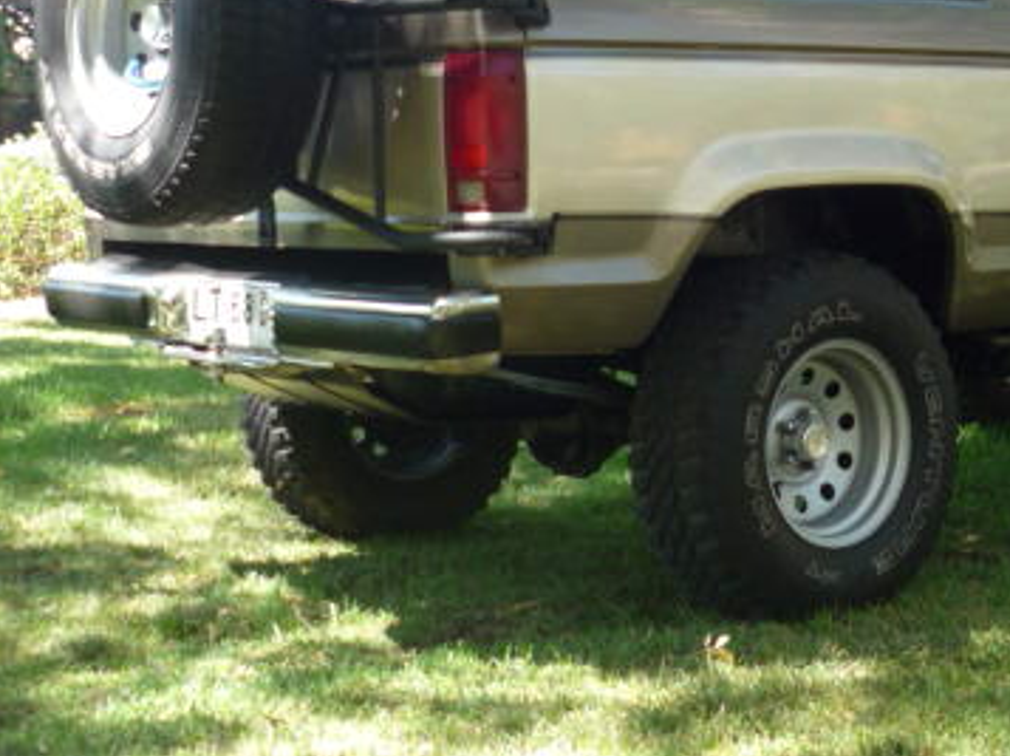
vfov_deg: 20.8
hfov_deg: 27.5
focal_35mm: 70
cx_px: 719
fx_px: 2040
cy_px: 190
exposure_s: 1/125
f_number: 2.8
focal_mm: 5.5
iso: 100
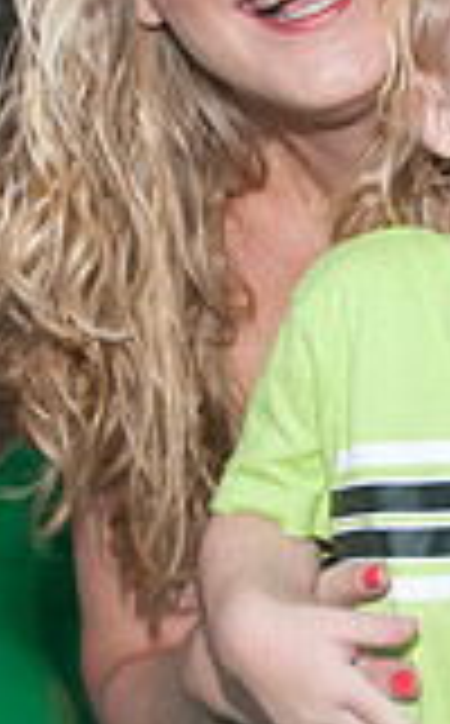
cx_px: 376
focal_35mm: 154
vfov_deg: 13.6
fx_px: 3035
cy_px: 202
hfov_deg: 8.5
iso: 200
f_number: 6.3
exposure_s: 1/60
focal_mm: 36
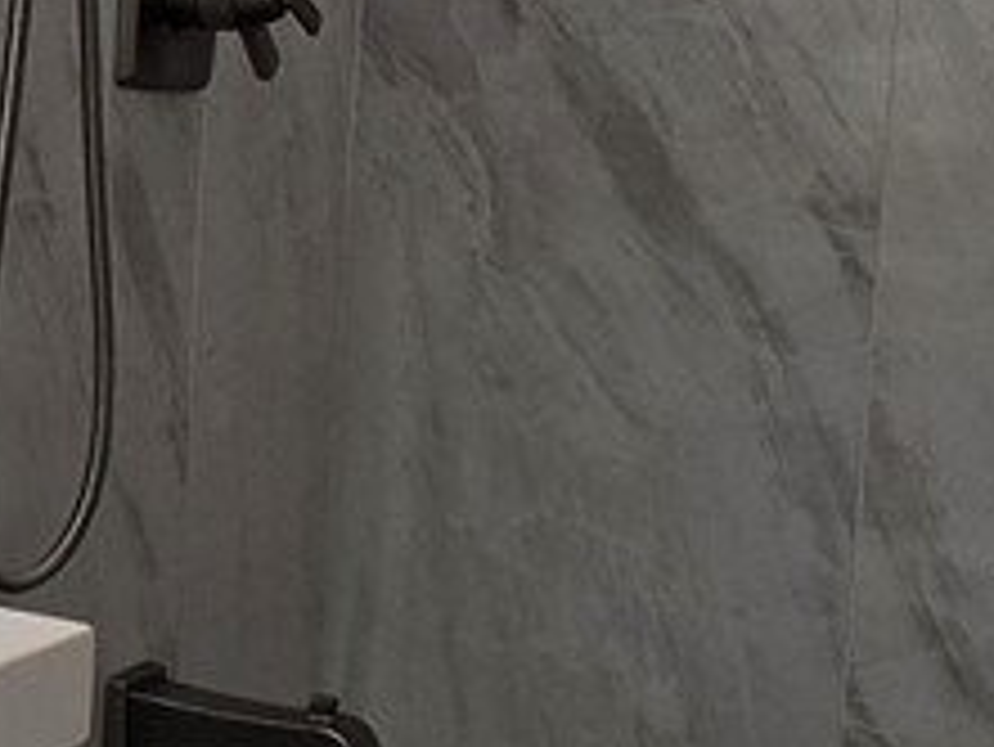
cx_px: -432
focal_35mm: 94
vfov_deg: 15.7
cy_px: 225
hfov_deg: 18.7
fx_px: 2701
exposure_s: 1/120
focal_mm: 2.2
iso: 50
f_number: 1.9
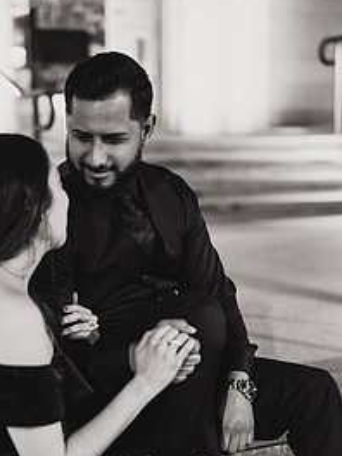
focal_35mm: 82
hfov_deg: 17.9
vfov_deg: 23.5
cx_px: 117
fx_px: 1080
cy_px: 352
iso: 5000
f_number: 2
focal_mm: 50
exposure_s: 1/320
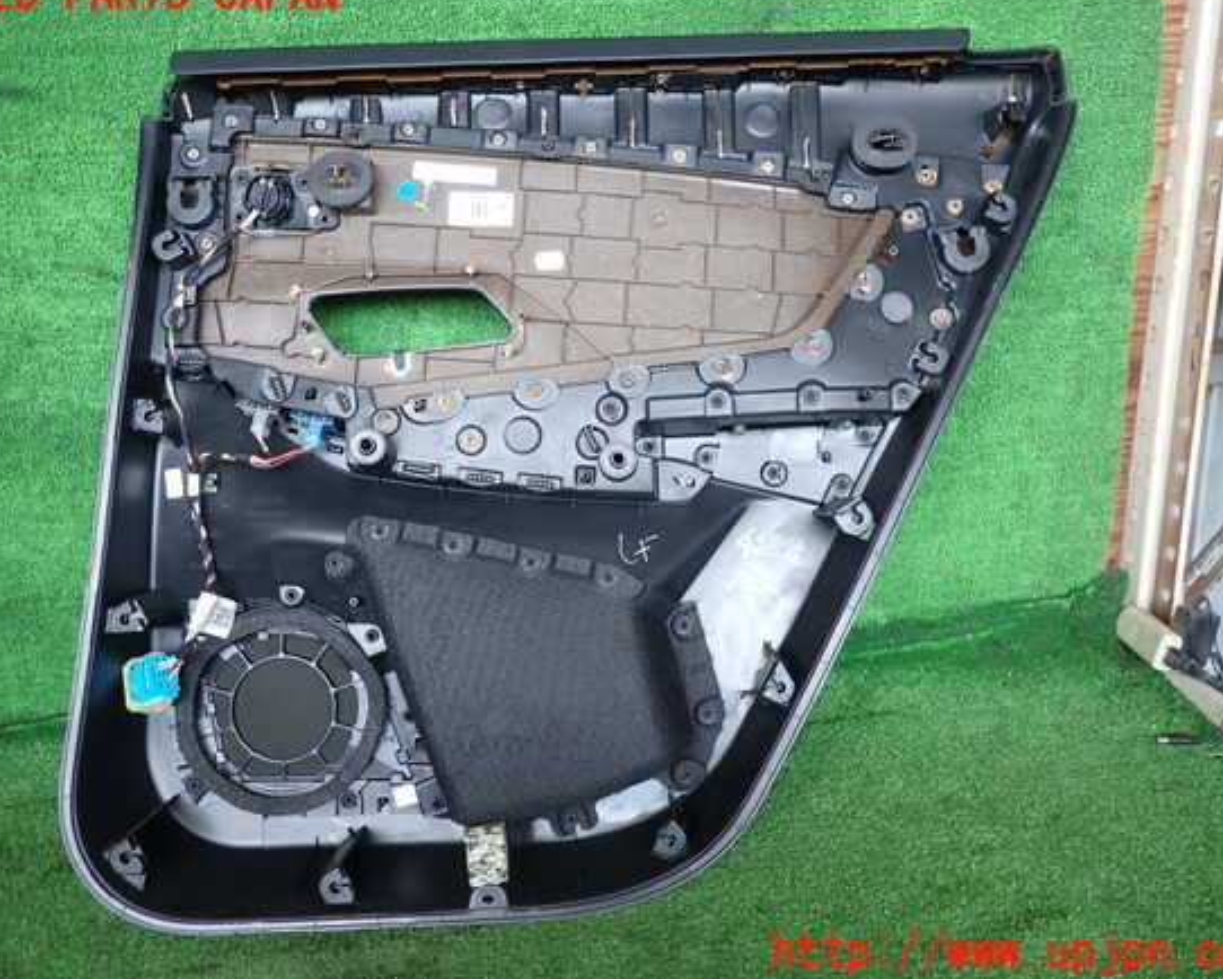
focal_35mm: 27
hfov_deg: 64.0
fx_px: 978
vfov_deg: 53.2
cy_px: 474
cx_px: 605
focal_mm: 4.5
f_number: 2
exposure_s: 1/60
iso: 100
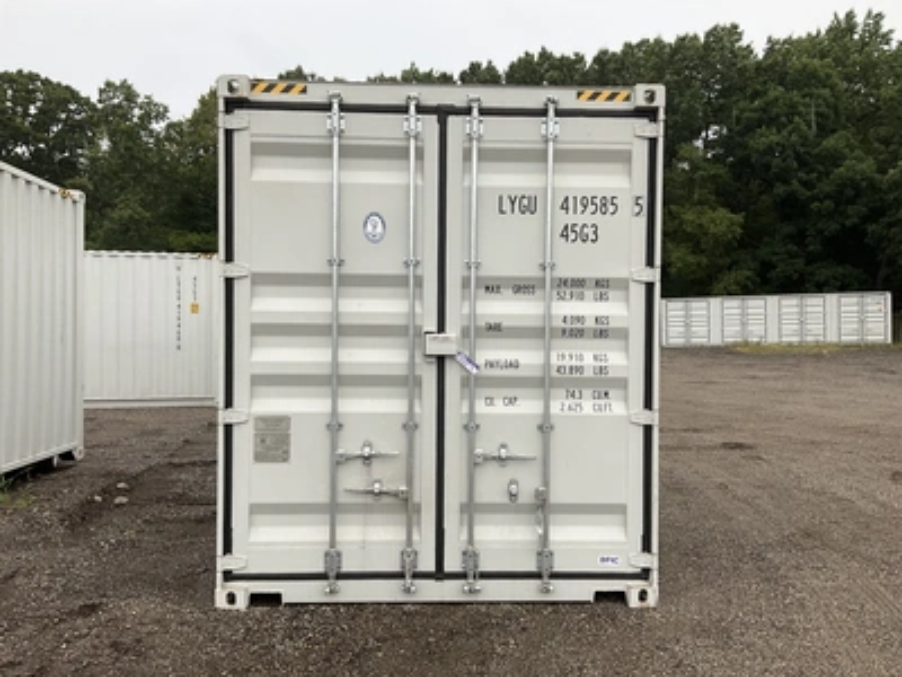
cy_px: 338
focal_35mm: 29
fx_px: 756
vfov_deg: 48.2
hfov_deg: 61.7
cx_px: 451
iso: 20
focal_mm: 3
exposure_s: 1/209
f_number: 1.8
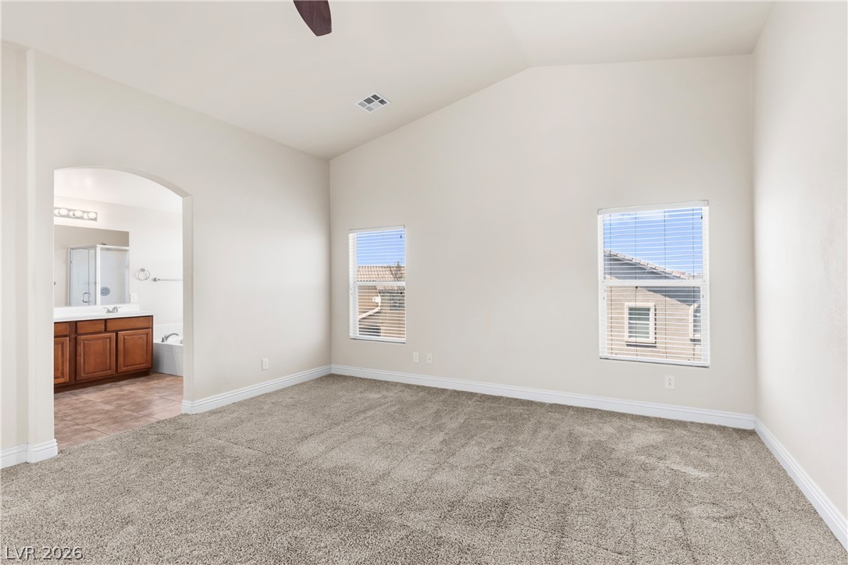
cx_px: 424
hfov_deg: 93.3
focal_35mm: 17
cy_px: 282
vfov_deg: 70.4
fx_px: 400
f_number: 8
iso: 400
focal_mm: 17
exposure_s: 1/25
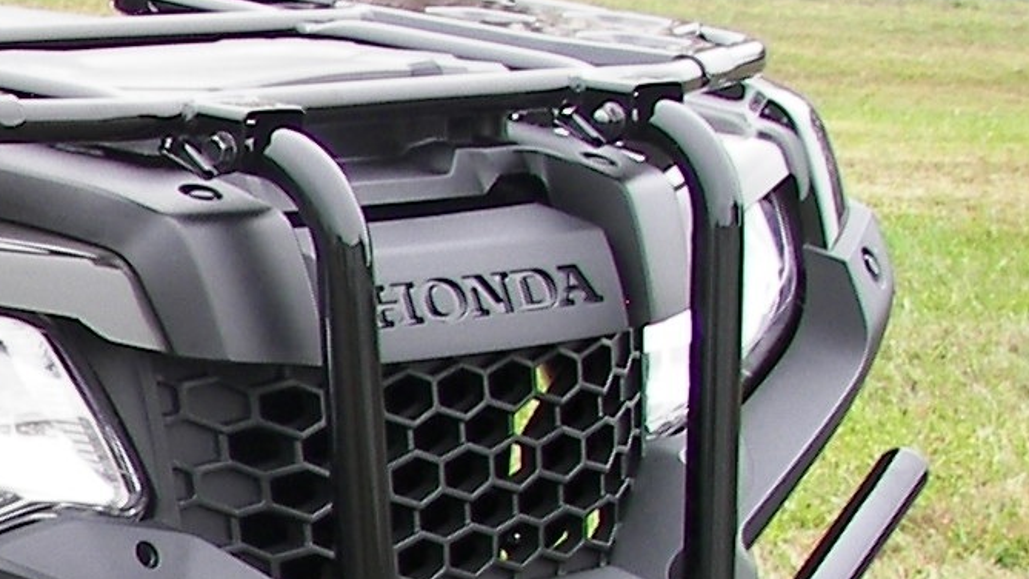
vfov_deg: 7.9
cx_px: -638
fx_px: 4146
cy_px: 616
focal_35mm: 152
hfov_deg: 13.2
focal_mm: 6
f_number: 2.8
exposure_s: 1/50
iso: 50
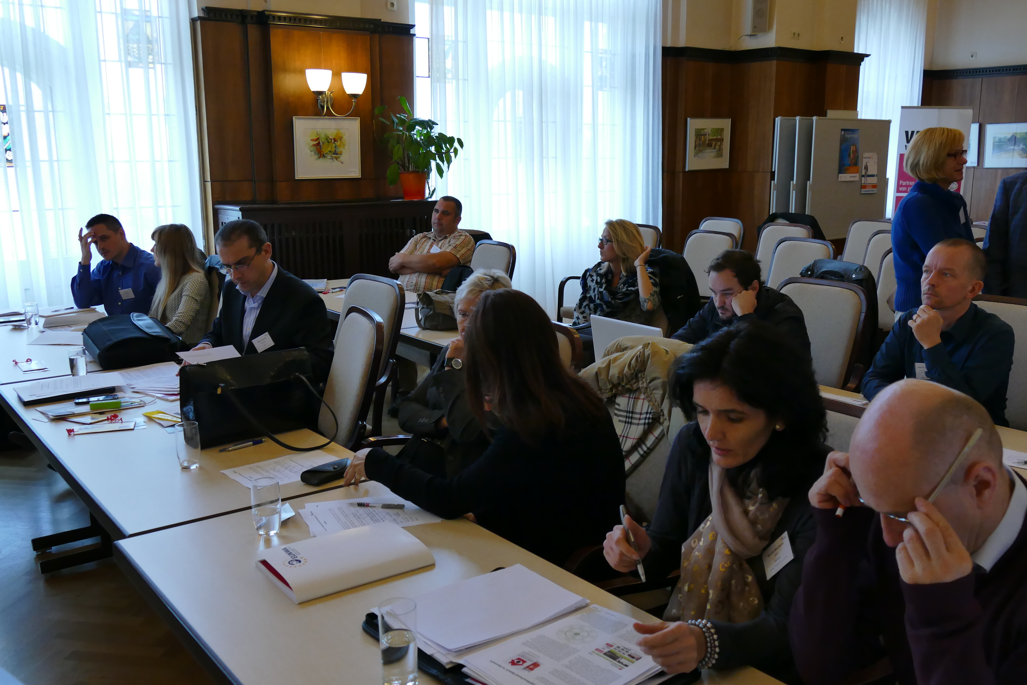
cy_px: 342
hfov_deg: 57.2
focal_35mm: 33
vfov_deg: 40.0
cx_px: 514
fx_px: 941
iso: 640
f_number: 3
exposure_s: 1/125
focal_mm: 11.86
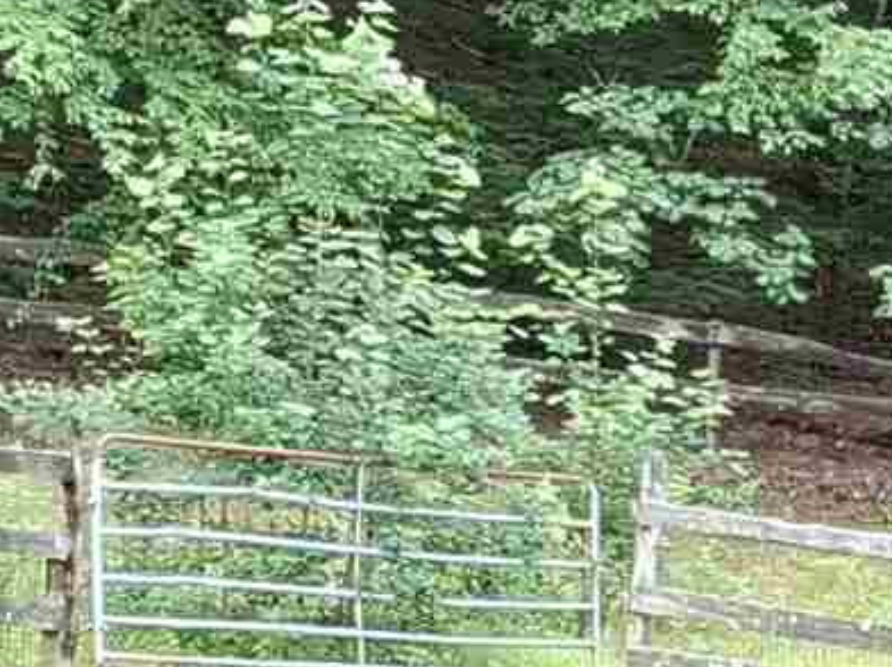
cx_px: 2140
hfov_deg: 9.7
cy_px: 594
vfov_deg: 8.2
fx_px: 4634
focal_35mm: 180
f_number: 1.8
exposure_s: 1/120
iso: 50
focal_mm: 5.54
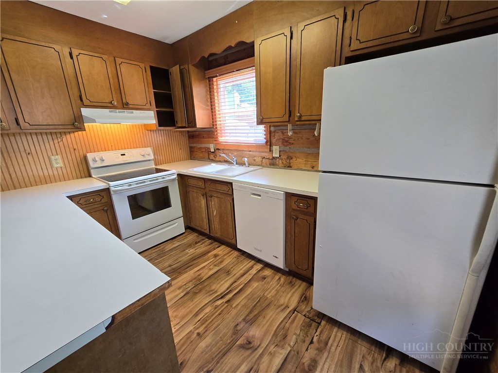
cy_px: 186
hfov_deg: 106.2
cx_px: 249
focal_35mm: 13
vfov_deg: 89.9
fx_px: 187
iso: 125
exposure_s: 1/60
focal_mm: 2.2
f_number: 2.2
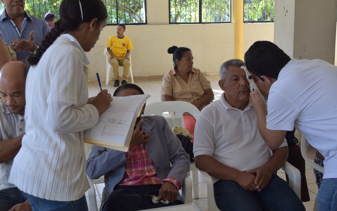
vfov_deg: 24.9
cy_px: 104
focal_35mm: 52
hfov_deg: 38.8
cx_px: 191
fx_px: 478
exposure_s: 1/160
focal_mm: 30
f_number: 5.6
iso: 400
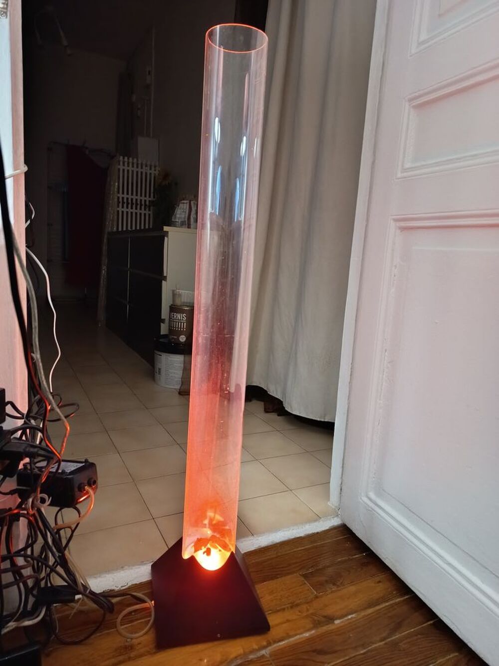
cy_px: 333
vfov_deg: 71.6
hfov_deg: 56.8
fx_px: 461
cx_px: 250
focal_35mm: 24
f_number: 1.7
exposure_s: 1/16.7
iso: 2821
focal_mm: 5.24
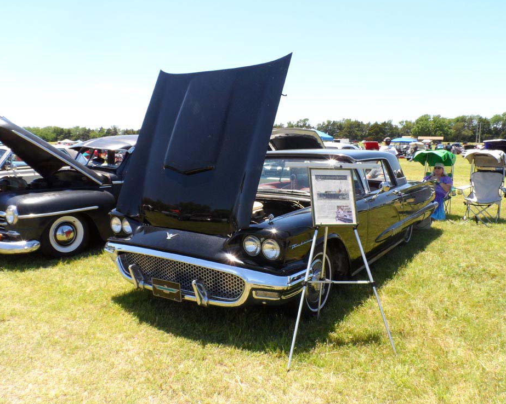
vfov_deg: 54.9
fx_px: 389
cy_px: 204
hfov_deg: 66.0
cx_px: 253
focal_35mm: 26
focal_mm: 4
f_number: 4.5
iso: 80
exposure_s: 1/250
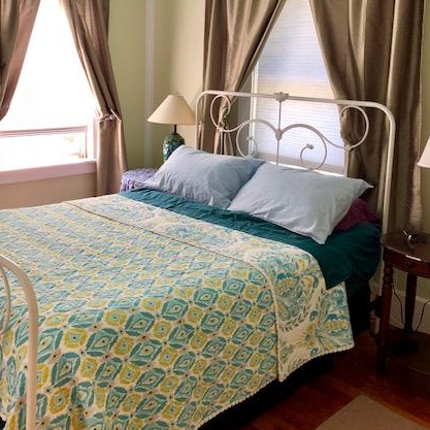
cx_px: 210
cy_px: 164
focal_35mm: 38
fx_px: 534
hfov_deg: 43.9
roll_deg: -1.9
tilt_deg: -9.2
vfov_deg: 43.5
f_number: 1.8
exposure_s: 1/40
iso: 25
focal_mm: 3.99
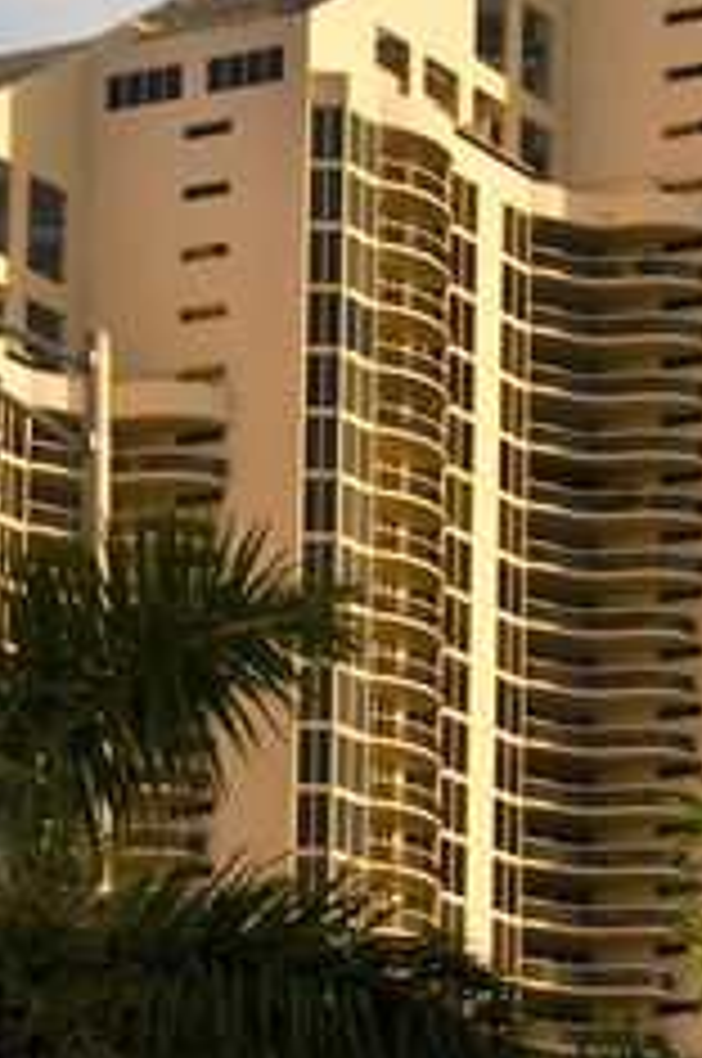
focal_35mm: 184
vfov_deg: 11.2
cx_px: 403
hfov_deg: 7.4
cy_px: 792
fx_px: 5398
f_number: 6.3
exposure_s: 1/80
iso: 200
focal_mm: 32
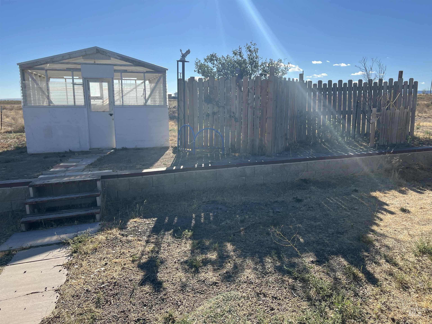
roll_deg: +0.5
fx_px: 324
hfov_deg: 67.3
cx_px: 216
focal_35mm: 26
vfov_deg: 53.1
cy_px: 162
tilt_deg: -10.8
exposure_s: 1/3831
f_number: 1.5
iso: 50
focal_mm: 5.7
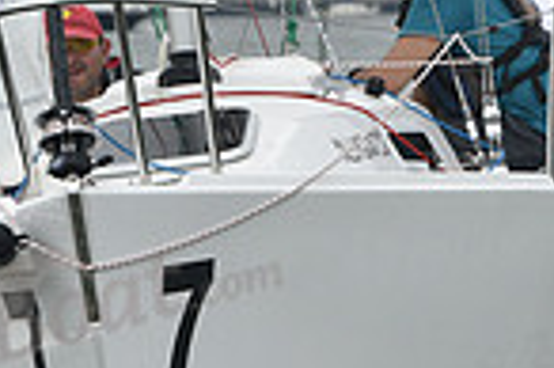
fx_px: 11636
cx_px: 482
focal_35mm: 757
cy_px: 78
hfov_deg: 2.7
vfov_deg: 1.8
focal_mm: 190
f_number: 9
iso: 400
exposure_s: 1/800
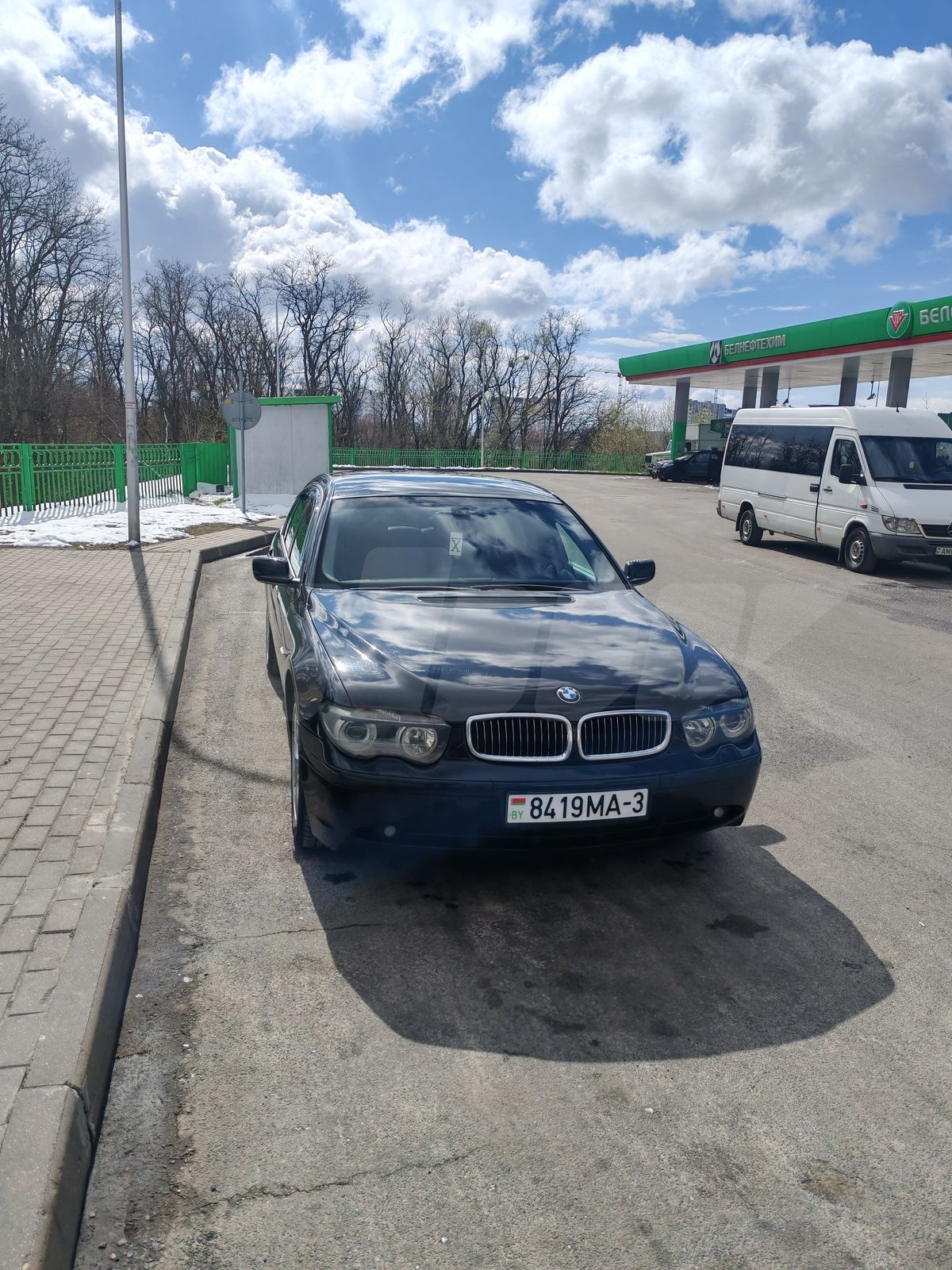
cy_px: 635
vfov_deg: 65.3
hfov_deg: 51.4
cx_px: 476
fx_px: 990
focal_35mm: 27
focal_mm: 5.52
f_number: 1.95
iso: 50
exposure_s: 1/7300
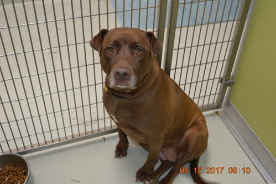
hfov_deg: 46.4
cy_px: 92
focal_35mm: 42
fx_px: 322
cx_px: 138
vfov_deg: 31.9
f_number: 4.5
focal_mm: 28
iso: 500
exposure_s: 1/60
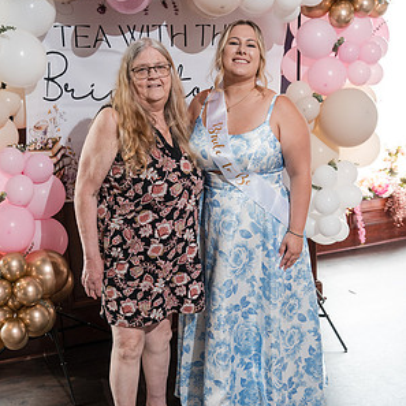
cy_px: 213
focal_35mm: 45
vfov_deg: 37.5
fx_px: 597
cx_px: 204
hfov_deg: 37.6
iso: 2000
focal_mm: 35
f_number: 4
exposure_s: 1/250
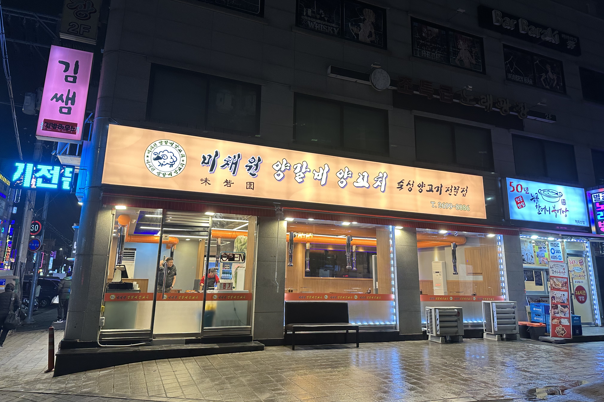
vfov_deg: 51.2
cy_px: 177
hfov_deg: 71.5
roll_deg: -0.8
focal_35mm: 25
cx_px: 302
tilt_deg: +12.6
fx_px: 419
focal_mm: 6.86
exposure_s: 1/120
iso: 160
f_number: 1.78
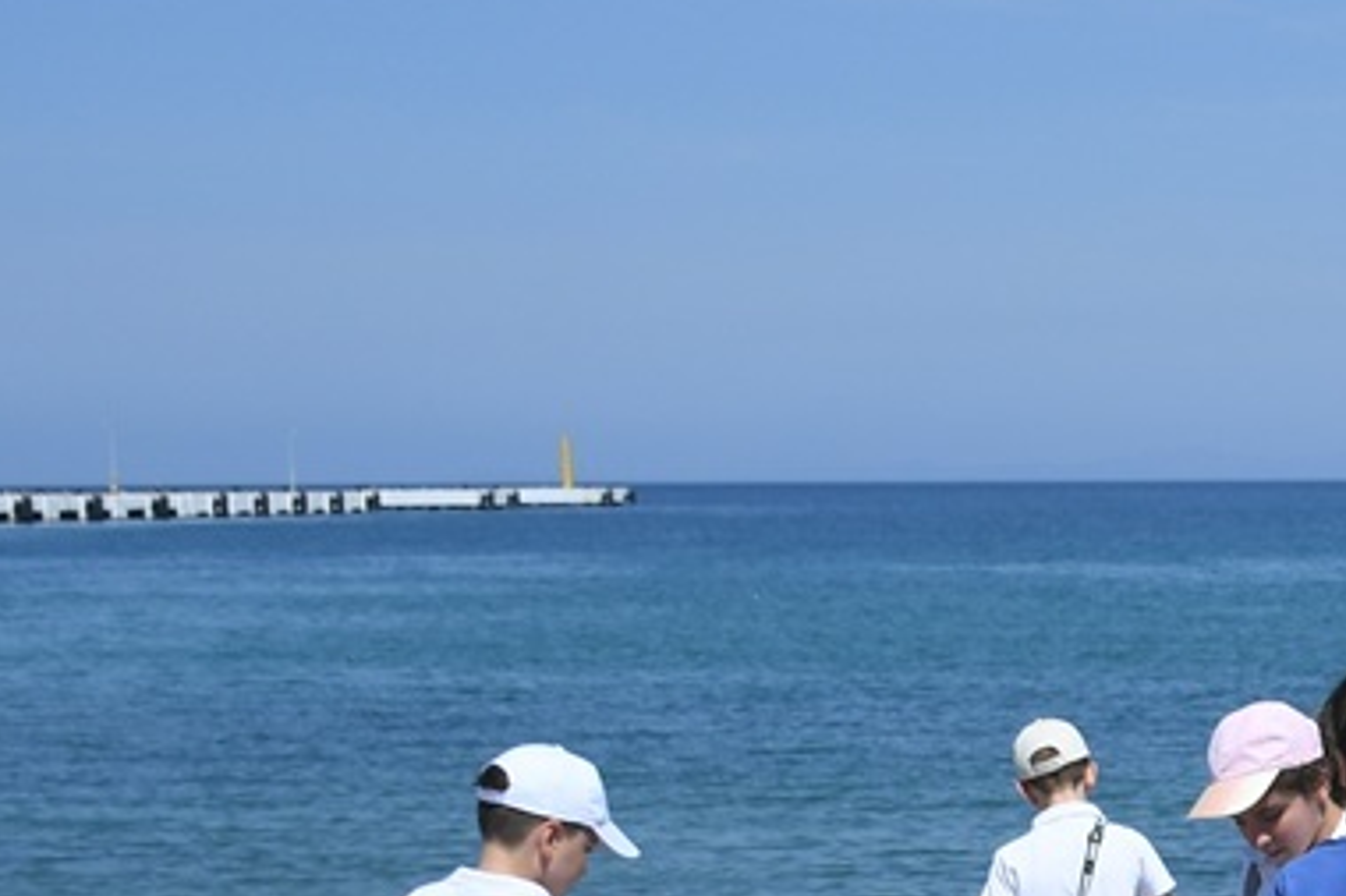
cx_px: 1714
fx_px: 4522
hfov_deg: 16.1
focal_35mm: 121
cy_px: 1193
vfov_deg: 11.0
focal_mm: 22
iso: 100
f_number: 3.5
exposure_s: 1/2000
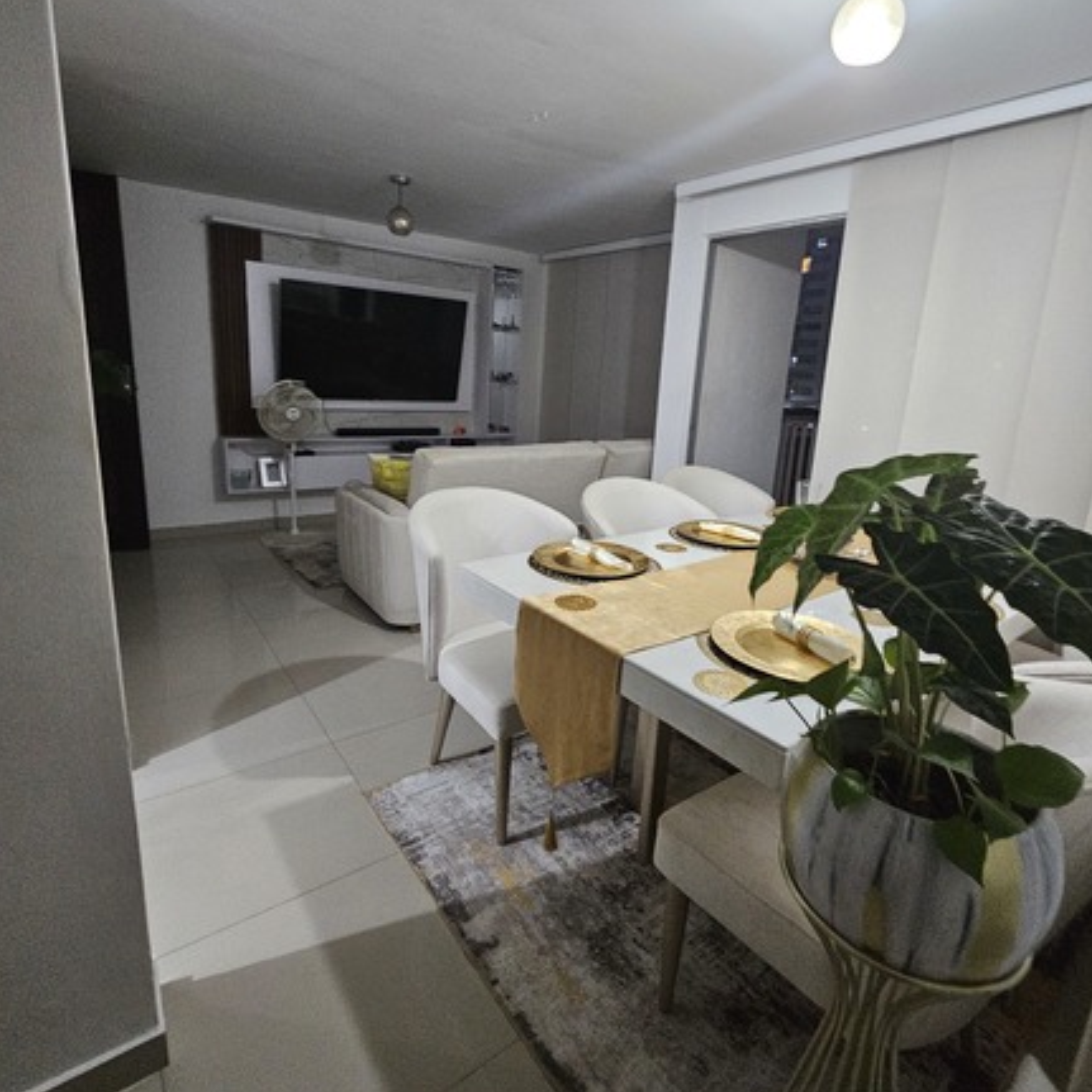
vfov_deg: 87.3
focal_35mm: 16
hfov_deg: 87.4
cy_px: 504
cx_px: 547
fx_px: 571
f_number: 2.2
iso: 640
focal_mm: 2.2
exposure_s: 1/24
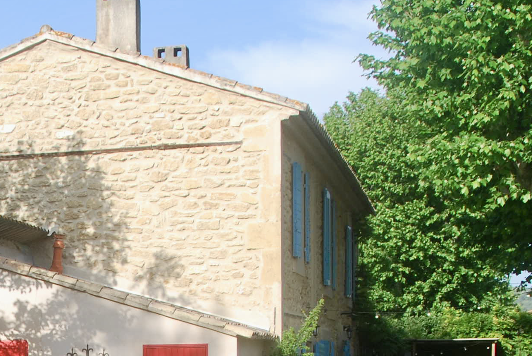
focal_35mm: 94
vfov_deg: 14.0
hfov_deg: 20.9
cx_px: -9
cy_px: 463
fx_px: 1391
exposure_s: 1/200
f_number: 7.1
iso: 100
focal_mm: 20
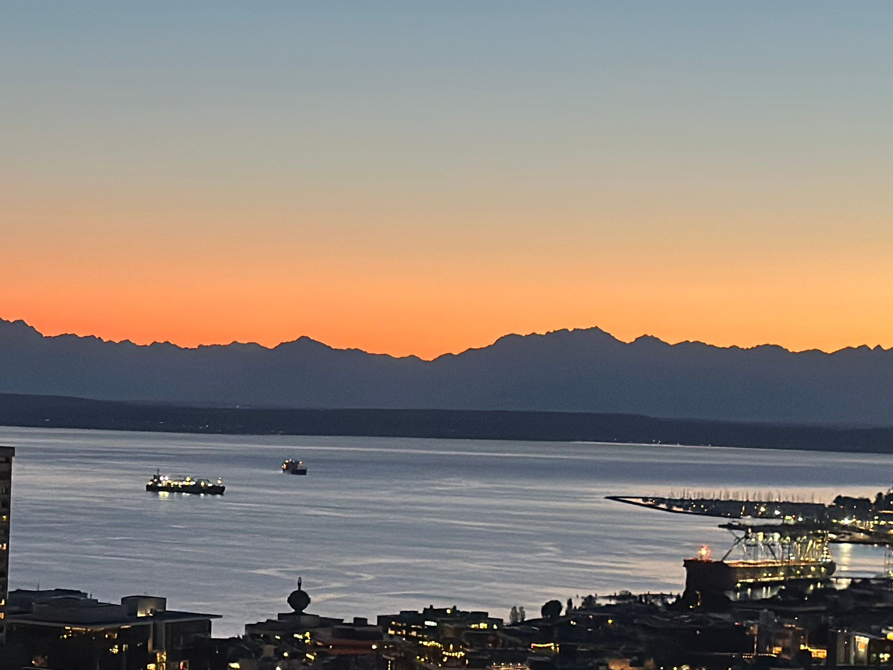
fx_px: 2683
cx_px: 15
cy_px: 479
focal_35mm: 104
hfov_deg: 18.4
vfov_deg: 14.2
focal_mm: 6.86
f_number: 1.78
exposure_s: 1/40
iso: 640
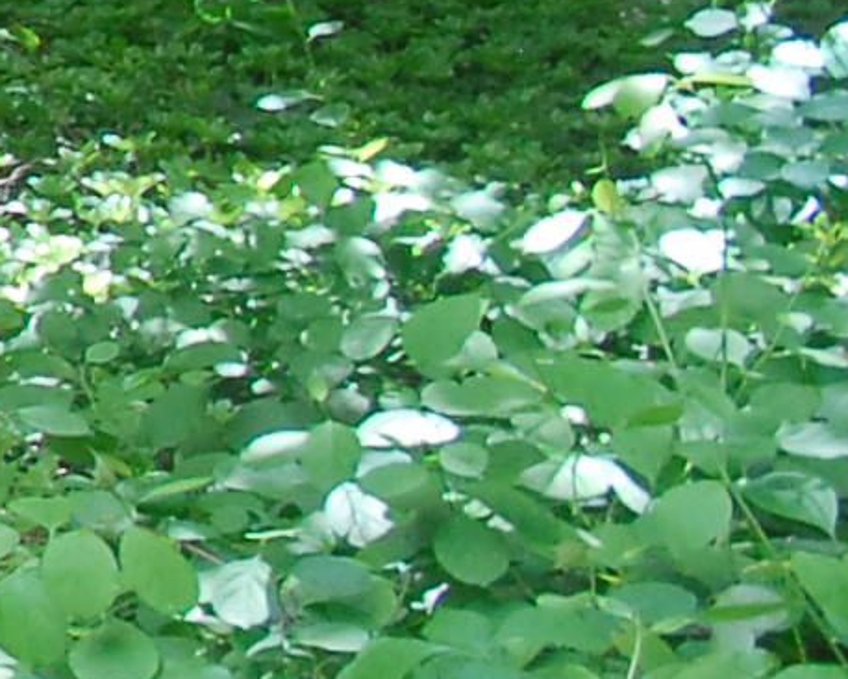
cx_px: -2424
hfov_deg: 8.5
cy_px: -588
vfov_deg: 10.9
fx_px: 3289
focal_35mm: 131
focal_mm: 11
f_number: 8
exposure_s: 1/60
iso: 400
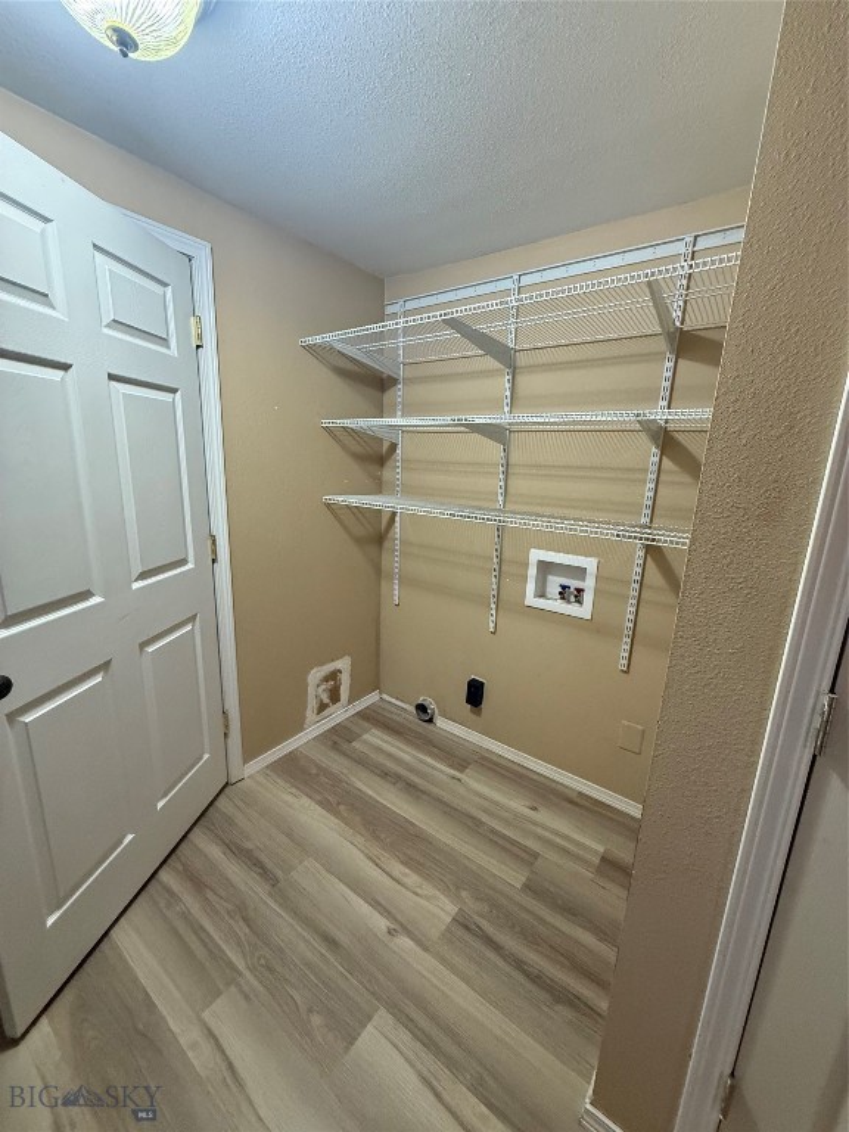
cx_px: 424
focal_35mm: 14
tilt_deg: -11.4
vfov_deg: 102.1
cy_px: 566
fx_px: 458
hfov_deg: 85.7
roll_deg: -2.2
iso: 400
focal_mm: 2.22
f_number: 2.2
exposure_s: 1/60
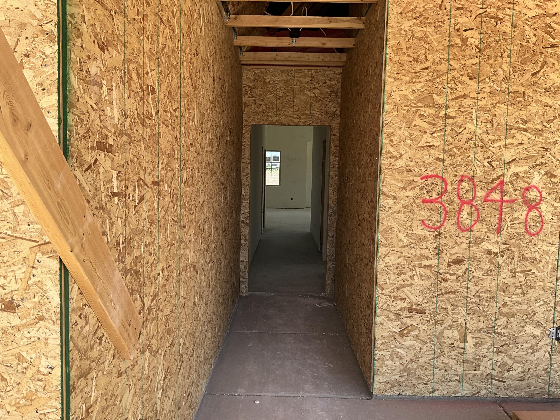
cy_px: 210
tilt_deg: -3.0
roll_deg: -0.2
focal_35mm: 29
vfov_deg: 48.2
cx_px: 280
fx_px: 469
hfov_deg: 61.7
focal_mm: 3
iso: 25
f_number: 1.8
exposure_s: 1/360
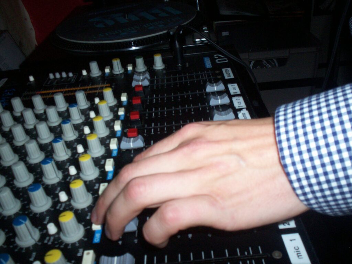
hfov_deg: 51.4
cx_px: 176
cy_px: 132
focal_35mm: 36
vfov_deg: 39.7
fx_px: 366
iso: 140
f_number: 4.5
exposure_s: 1/64
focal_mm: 5.9
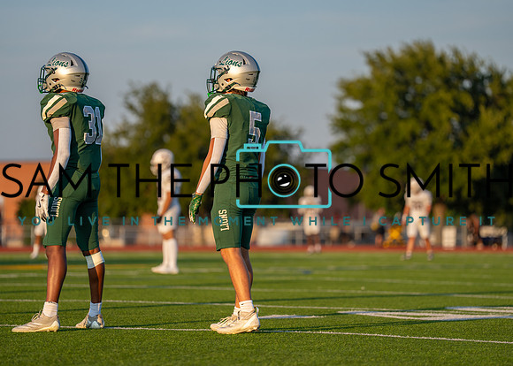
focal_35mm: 177
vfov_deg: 8.1
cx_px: 264
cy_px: 178
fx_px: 2577
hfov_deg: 11.4
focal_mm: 163
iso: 200
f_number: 2.8
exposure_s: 1/1600
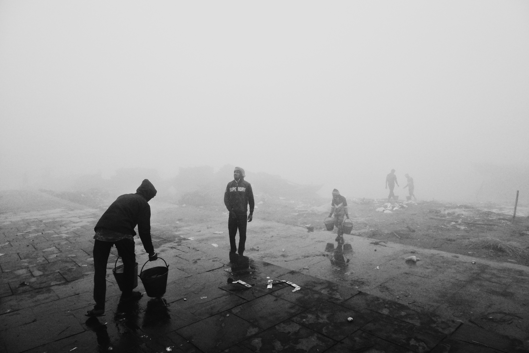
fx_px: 338
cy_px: 176
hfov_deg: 76.1
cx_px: 264
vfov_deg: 55.1
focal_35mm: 23
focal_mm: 15
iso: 800
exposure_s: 1/160
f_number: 5
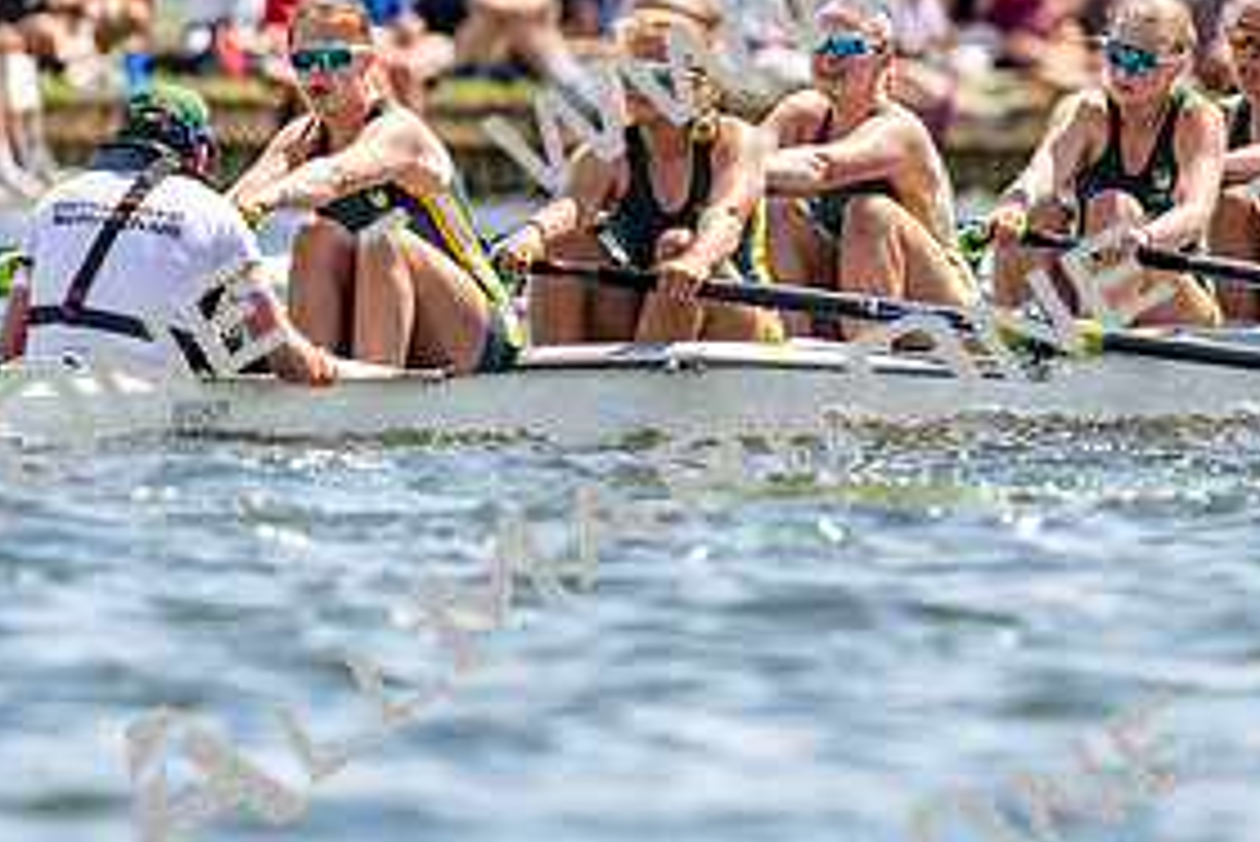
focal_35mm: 621
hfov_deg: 3.3
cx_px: 1040
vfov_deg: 2.2
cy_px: 205
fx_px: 21745
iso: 250
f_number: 4
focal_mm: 300
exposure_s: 1/2500
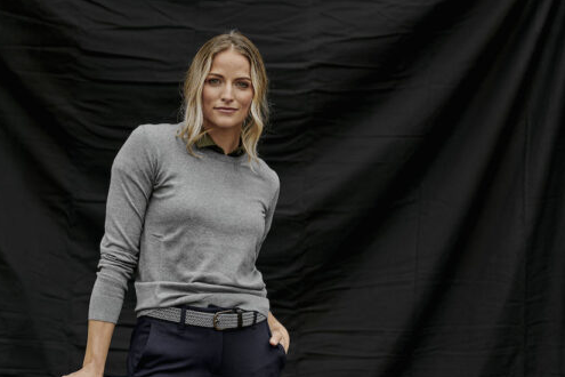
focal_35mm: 103
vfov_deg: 13.3
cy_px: 226
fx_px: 1616
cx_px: 291
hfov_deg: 19.8
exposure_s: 1/320
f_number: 2.8
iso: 64
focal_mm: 85
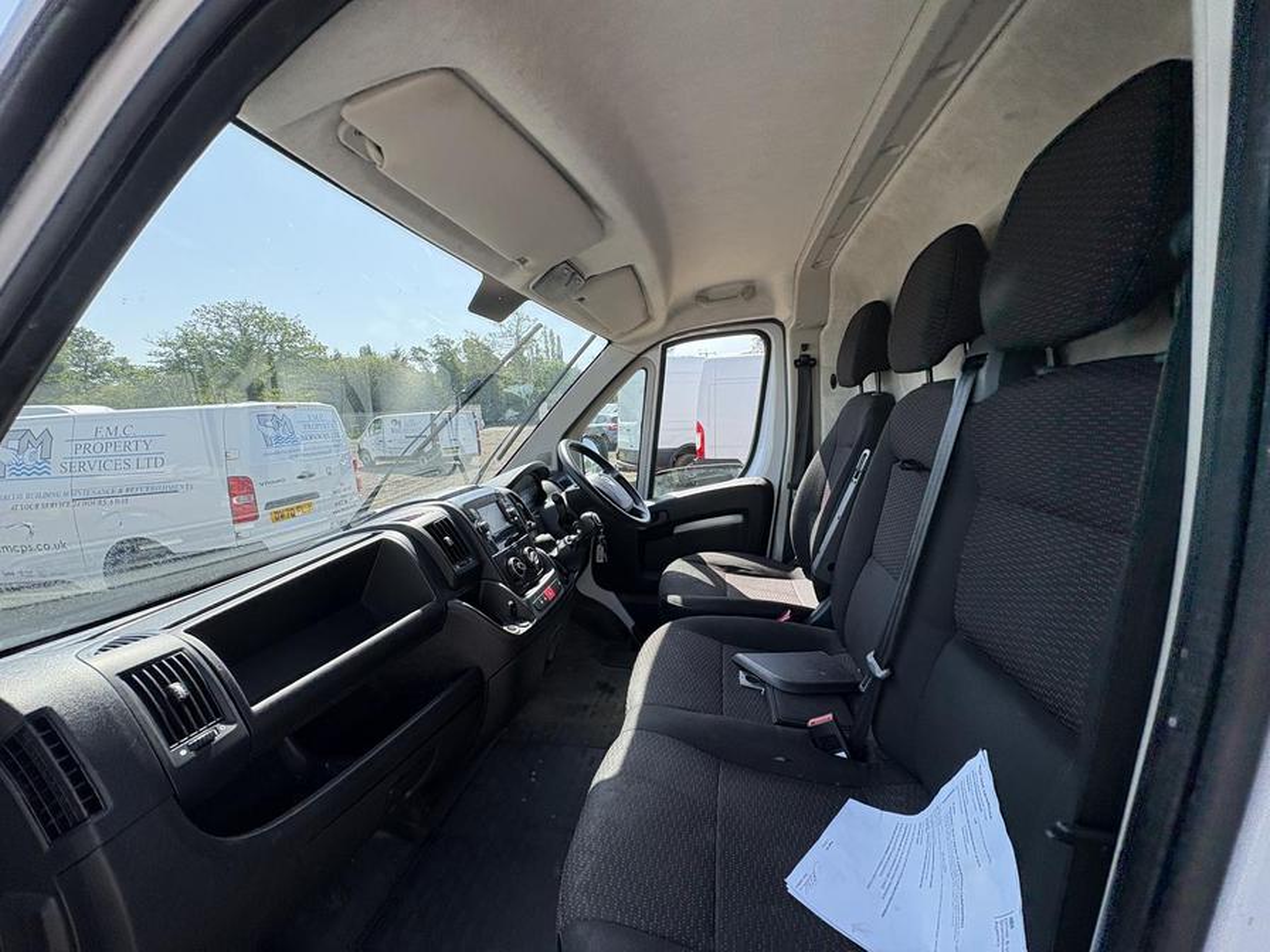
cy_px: 476
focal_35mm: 14
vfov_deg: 85.7
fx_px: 514
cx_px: 635
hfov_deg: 102.1
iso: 40
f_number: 2.2
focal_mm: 2.22
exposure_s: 1/482
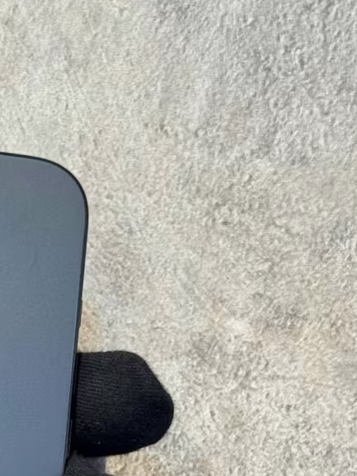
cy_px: 379
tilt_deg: +7.7
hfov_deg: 10.9
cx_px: -125
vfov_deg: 14.7
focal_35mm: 133
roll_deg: -14.7
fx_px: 1828
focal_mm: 6.76
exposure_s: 1/50
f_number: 1.78
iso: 100
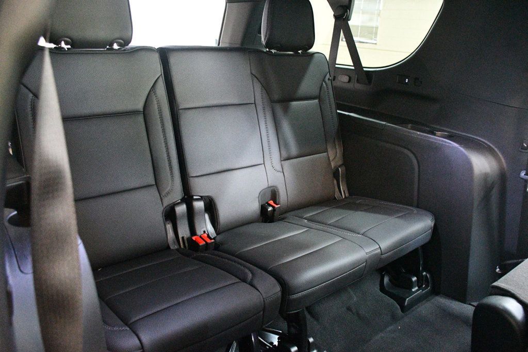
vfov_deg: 43.6
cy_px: 176
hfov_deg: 61.9
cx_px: 264
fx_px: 440
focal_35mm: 30
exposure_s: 1/60
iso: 12800
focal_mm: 20
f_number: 3.5
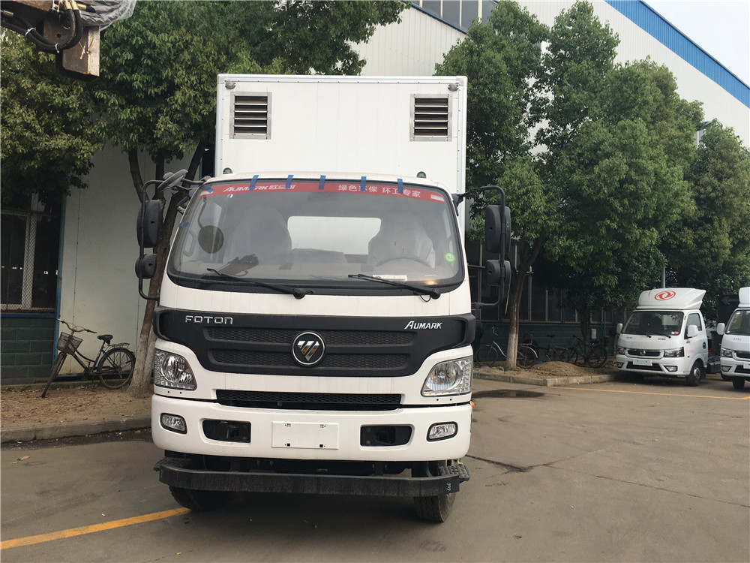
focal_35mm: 29
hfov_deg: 61.7
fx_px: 628
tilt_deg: +3.3
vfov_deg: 48.2
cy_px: 282
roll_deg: -3.5
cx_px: 375
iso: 25
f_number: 2.2
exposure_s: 1/905
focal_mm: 4.15
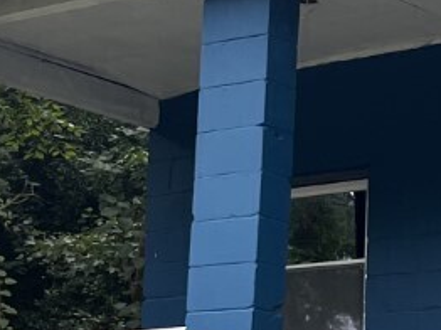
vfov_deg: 10.3
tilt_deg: +7.5
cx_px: 720
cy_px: 335
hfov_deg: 12.9
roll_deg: -1.4
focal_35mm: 143
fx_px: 1820
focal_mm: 5.1
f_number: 1.6
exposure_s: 1/550
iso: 50
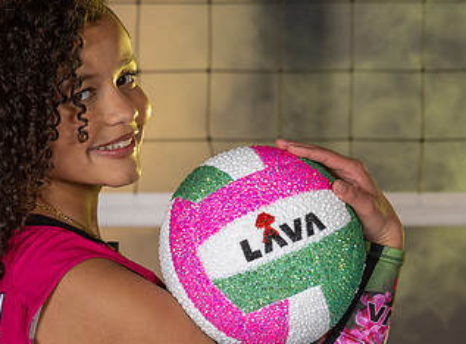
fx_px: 3106
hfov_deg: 8.6
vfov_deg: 6.3
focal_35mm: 232
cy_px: 246
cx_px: 194
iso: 64
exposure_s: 1/125
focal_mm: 115
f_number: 5.6
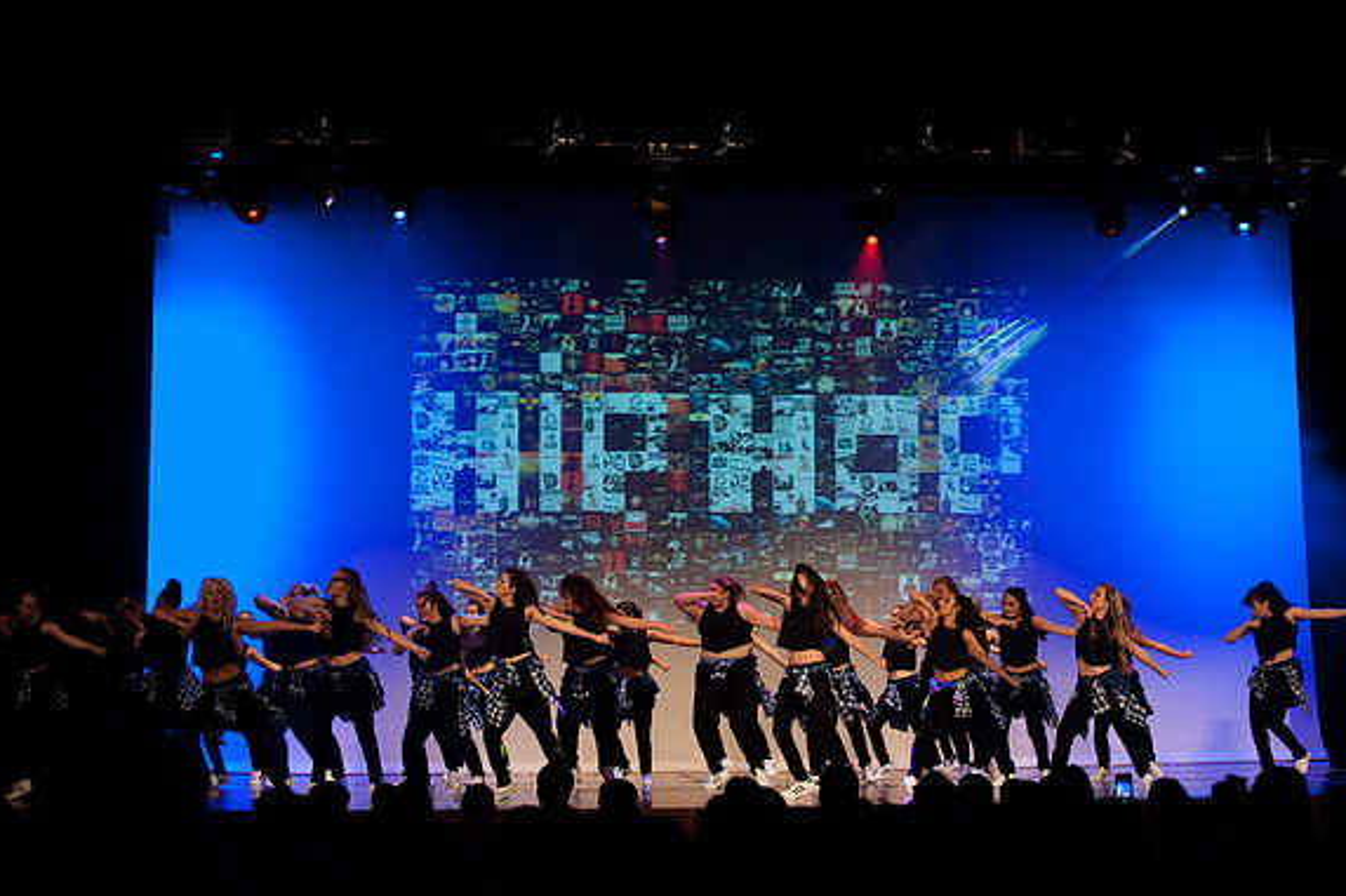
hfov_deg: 28.5
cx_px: 675
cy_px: 449
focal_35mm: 71
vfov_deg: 19.2
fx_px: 2654
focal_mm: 70
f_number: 4
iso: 3200
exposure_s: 1/200
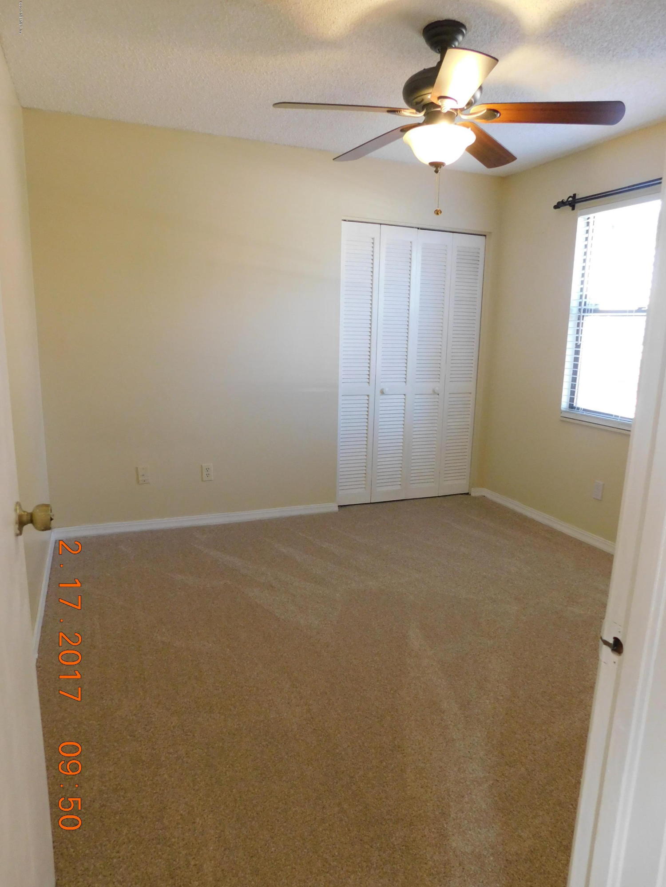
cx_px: 333
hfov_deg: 58.9
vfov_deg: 73.9
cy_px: 444
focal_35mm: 23
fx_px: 590
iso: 320
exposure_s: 1/30
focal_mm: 4
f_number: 3
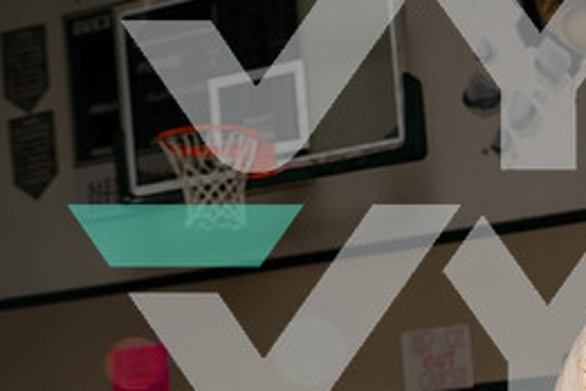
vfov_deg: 15.2
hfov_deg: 21.7
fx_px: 1449
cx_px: 640
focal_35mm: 89
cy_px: 325
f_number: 7.1
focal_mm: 40
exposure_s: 1/250
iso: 320
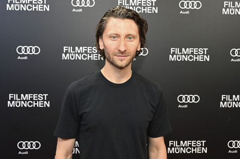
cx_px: 120
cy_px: 80
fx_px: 246
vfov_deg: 35.9
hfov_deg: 51.9
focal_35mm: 37
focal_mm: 37
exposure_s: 1/125
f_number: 8
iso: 1000
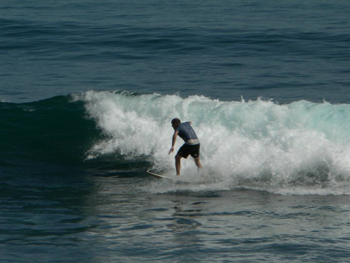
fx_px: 4368
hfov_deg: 4.6
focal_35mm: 432
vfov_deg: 3.4
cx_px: 175
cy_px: 132
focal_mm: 72
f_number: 7.1
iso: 80
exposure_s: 1/800
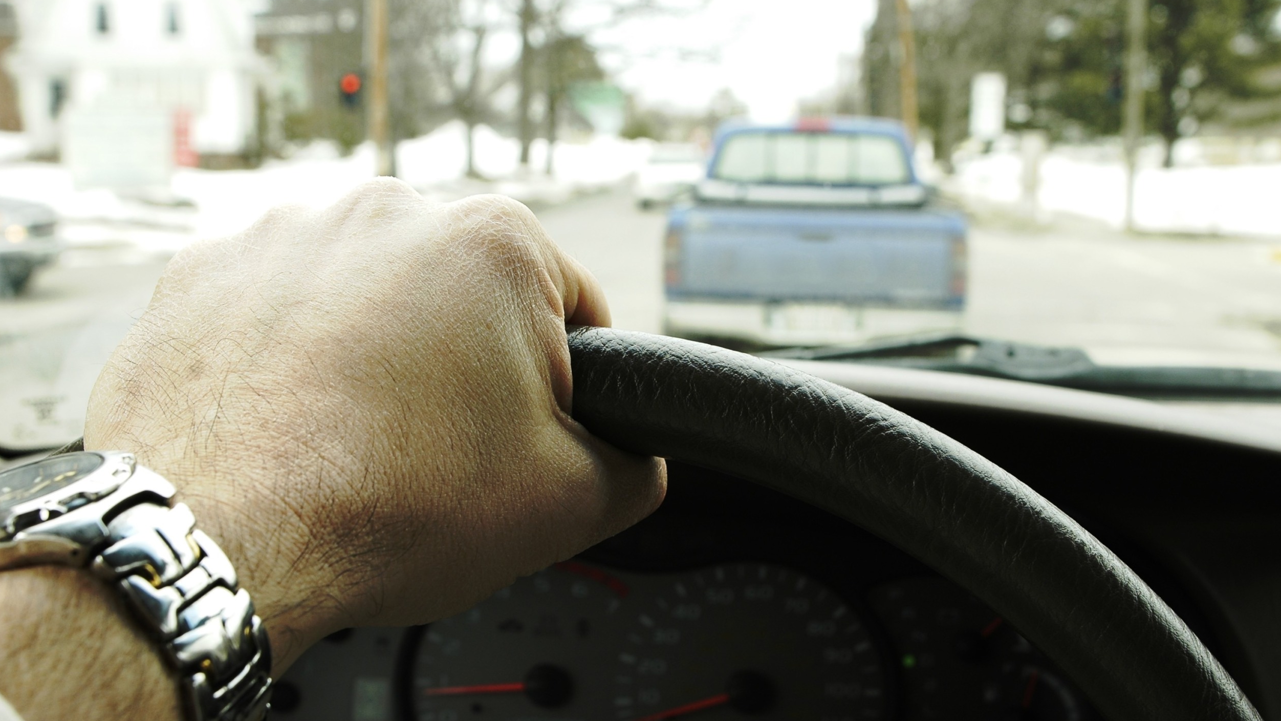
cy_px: 380
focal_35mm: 45
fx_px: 1529
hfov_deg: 45.5
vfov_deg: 26.5
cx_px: 644
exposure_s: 1/40
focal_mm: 28
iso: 200
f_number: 7.1
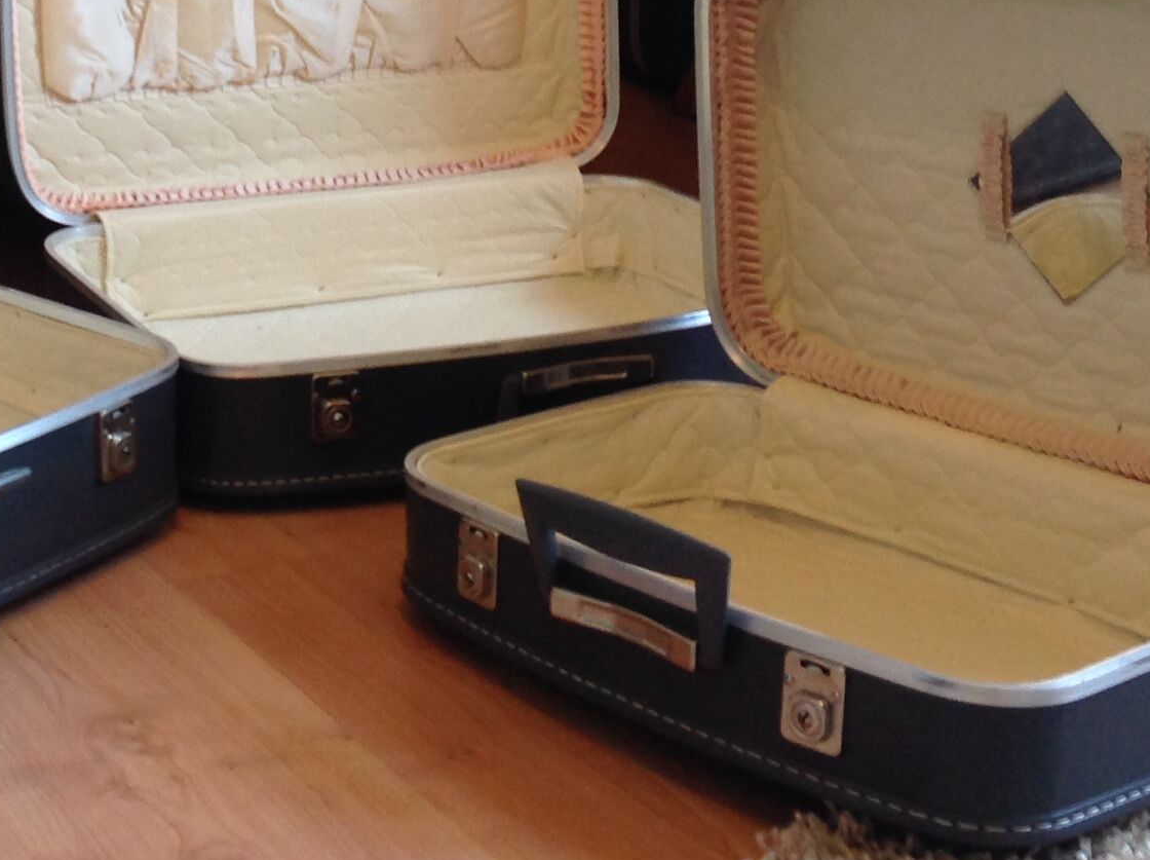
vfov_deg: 17.7
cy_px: -13
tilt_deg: -11.0
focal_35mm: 81
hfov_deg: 23.7
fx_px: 2687
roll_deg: +0.0
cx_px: 172
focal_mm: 4.28
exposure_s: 1/15
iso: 64
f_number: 2.4
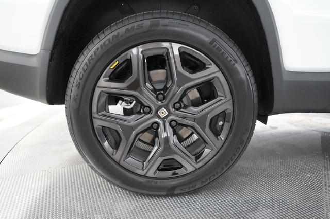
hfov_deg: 67.4
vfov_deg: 47.9
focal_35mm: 27
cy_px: 110
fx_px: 247
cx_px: 165
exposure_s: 1/320
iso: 8000
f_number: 2.8
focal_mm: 27
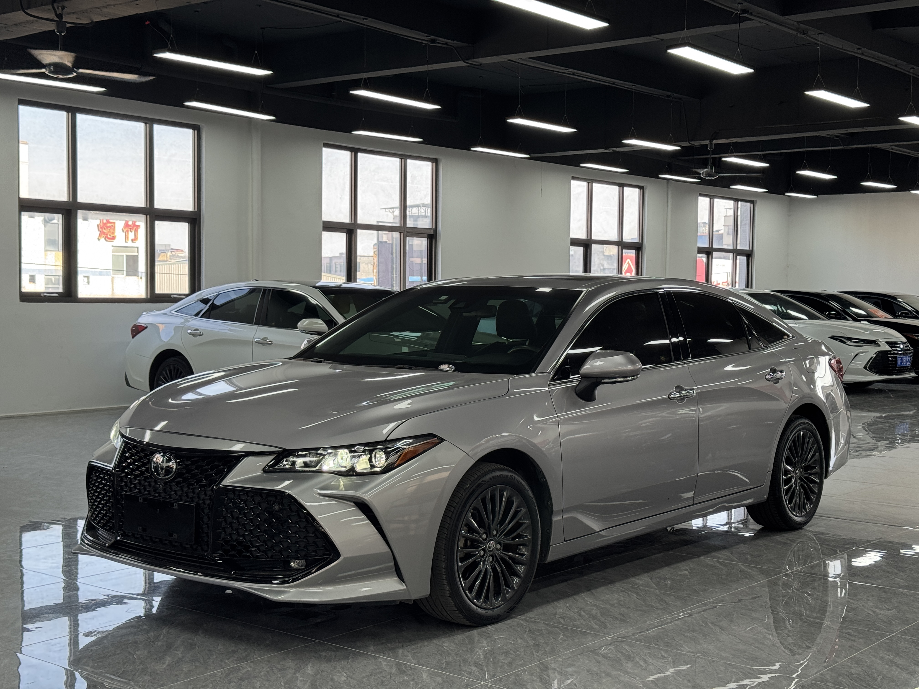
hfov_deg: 39.7
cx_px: 460
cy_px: 344
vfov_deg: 30.3
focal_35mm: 48
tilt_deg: -2.7
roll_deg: -0.2
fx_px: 1274
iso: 50
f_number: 1.78
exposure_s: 1/100
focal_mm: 6.76
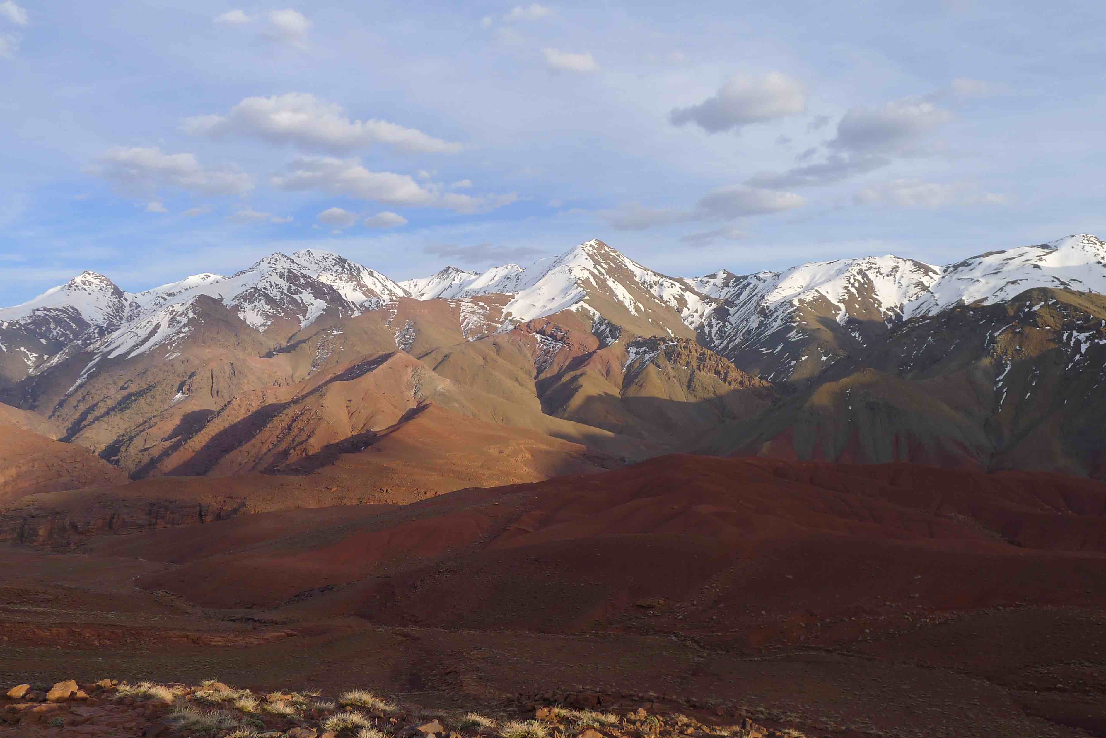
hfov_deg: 61.9
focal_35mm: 30
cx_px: 553
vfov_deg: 43.6
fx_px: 922
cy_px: 369
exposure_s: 1/500
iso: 80
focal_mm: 6.4
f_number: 3.5
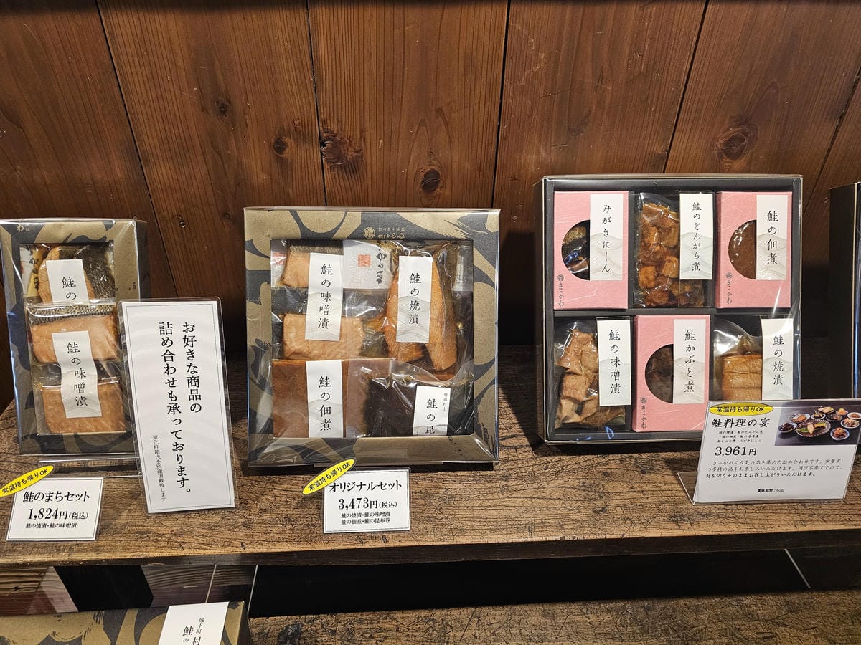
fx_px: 572
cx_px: 430
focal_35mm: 23
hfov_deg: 73.9
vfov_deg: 58.9
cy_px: 322
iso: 500
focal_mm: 6.3
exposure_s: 1/100
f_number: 1.7
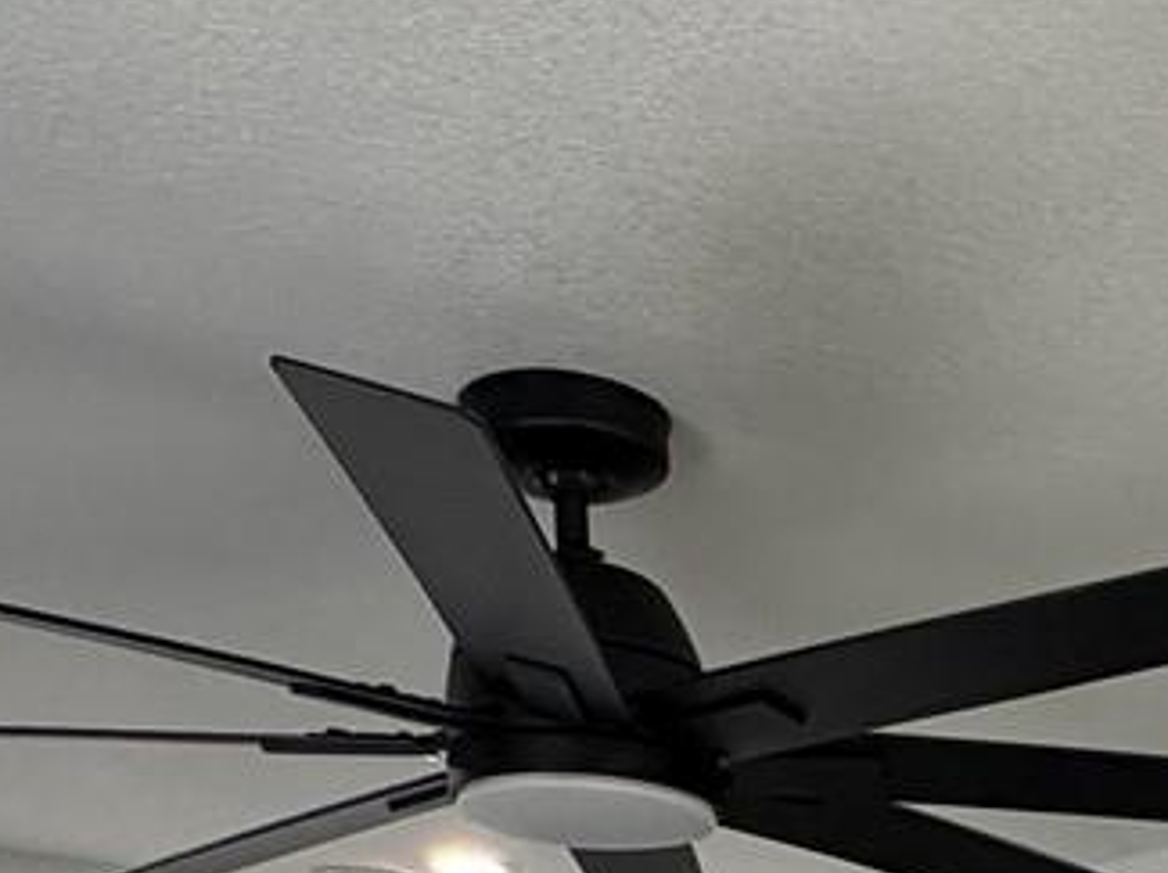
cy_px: 1609
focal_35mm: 69
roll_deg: +0.3
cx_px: 1506
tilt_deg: -5.2
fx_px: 2326
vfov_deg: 17.1
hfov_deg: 24.7
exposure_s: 1/120
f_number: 2.2
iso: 320
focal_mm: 2.22
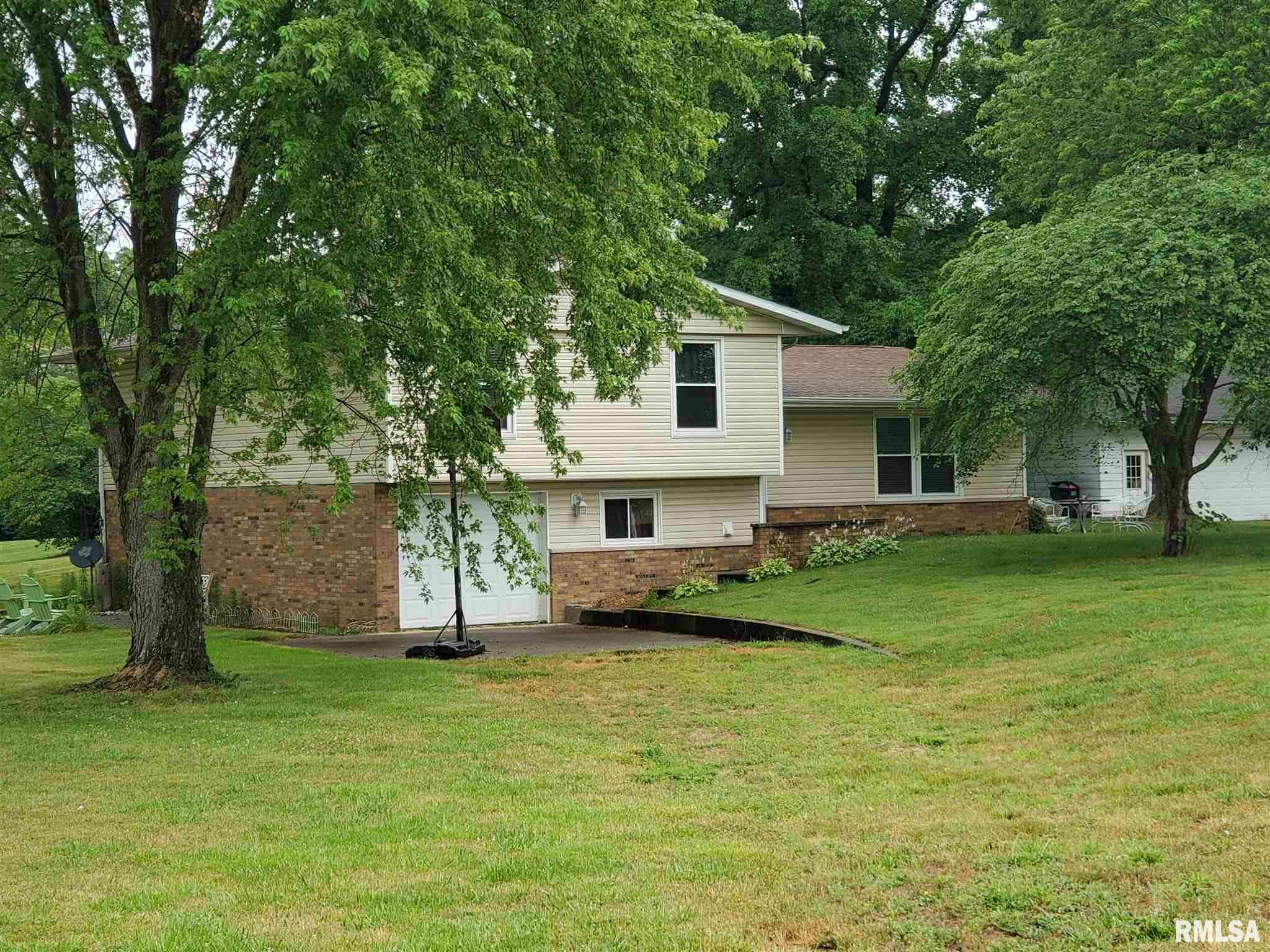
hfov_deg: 36.8
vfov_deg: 28.0
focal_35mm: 52
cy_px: 476
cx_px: 635
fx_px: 1908
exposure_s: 1/265
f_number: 2.4
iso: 50
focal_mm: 6
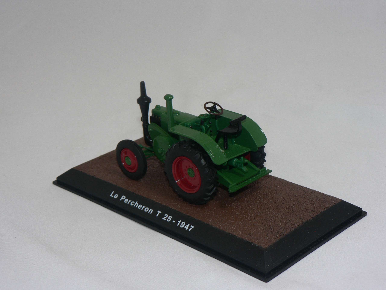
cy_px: 145
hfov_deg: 29.0
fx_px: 747
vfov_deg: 21.9
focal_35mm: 67
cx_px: 193
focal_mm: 11.2
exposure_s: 1/60
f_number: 3.2
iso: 80
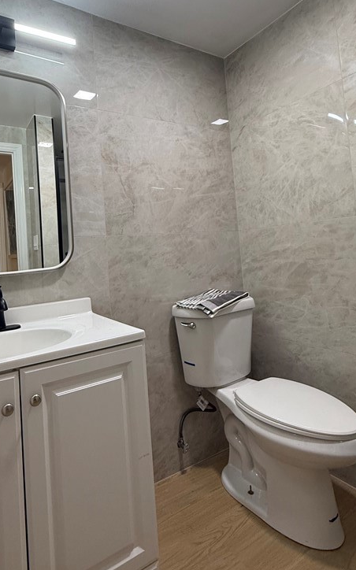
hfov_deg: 56.7
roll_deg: +3.4
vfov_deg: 81.6
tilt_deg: +3.1
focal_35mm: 21
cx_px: 139
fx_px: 326
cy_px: 238
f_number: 2.2
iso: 200
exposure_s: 1/120
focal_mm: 2.22
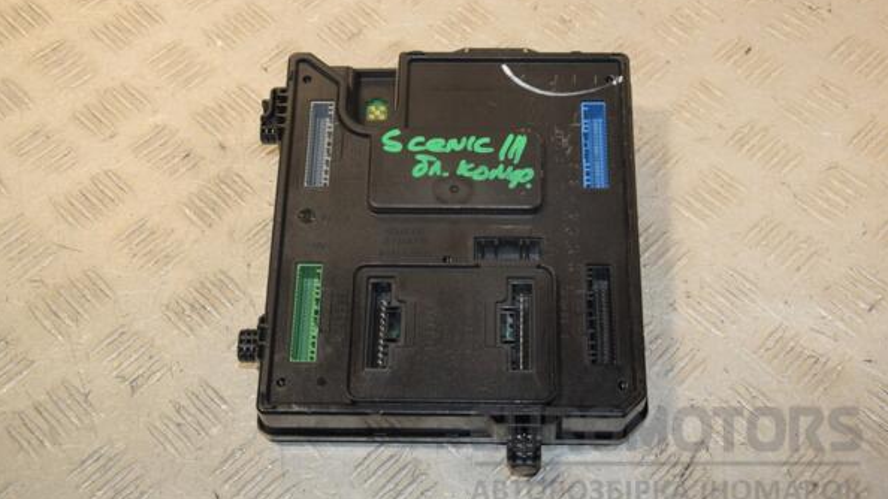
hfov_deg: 37.5
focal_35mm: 56
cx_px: 443
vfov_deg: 21.6
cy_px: 230
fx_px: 1307
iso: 800
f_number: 7.1
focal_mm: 35
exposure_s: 1/200
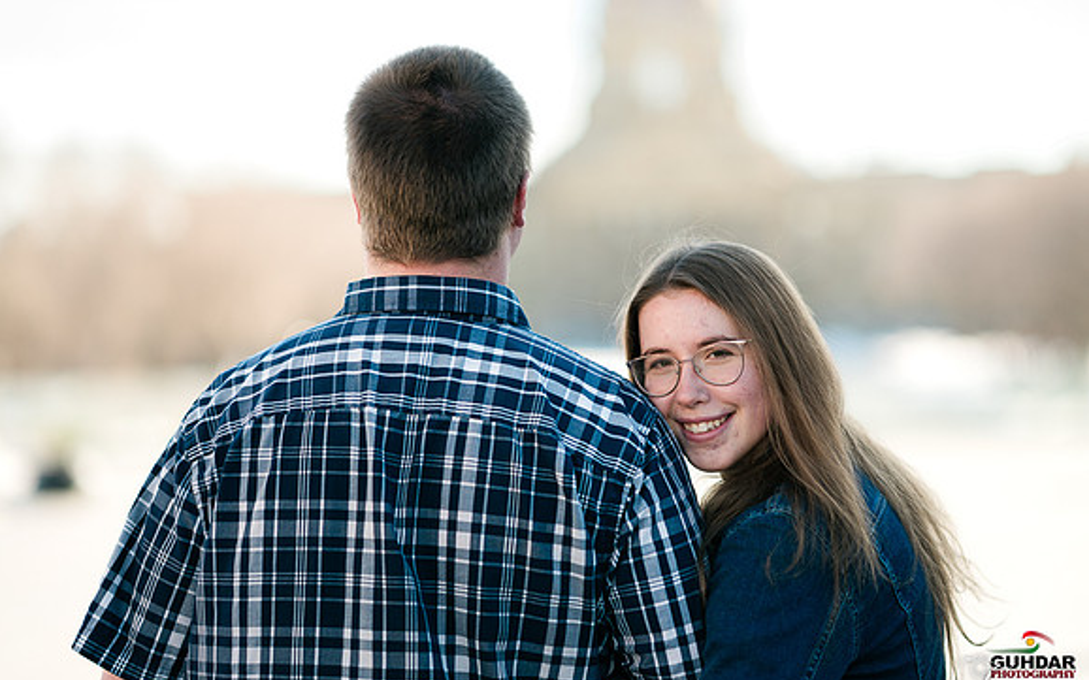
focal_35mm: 87
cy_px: 332
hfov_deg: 23.8
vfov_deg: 15.0
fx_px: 2582
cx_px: 544
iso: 100
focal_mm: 85
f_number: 1.4
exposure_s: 1/1600
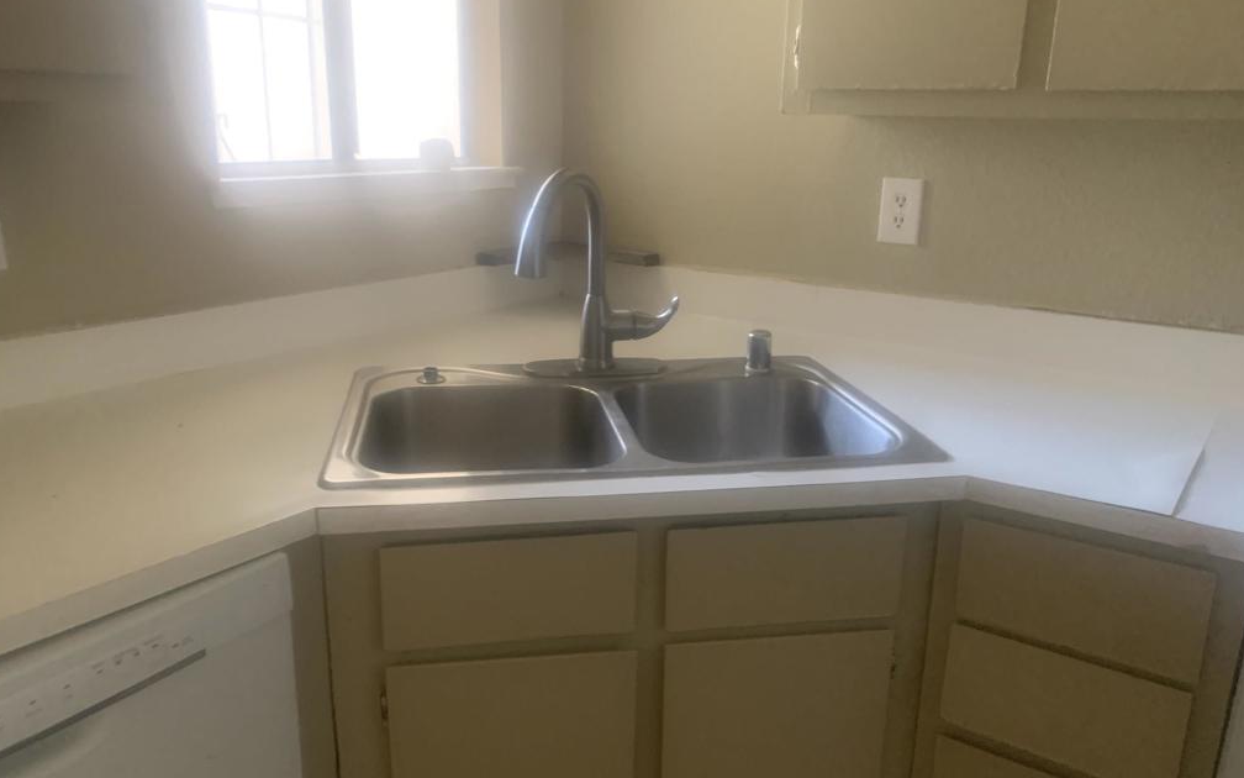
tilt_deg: -14.8
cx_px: 618
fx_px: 949
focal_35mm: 28
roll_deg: +0.0
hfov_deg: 66.5
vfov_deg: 44.5
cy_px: 403
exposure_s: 1/36
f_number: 1.8
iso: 400
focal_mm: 4.25
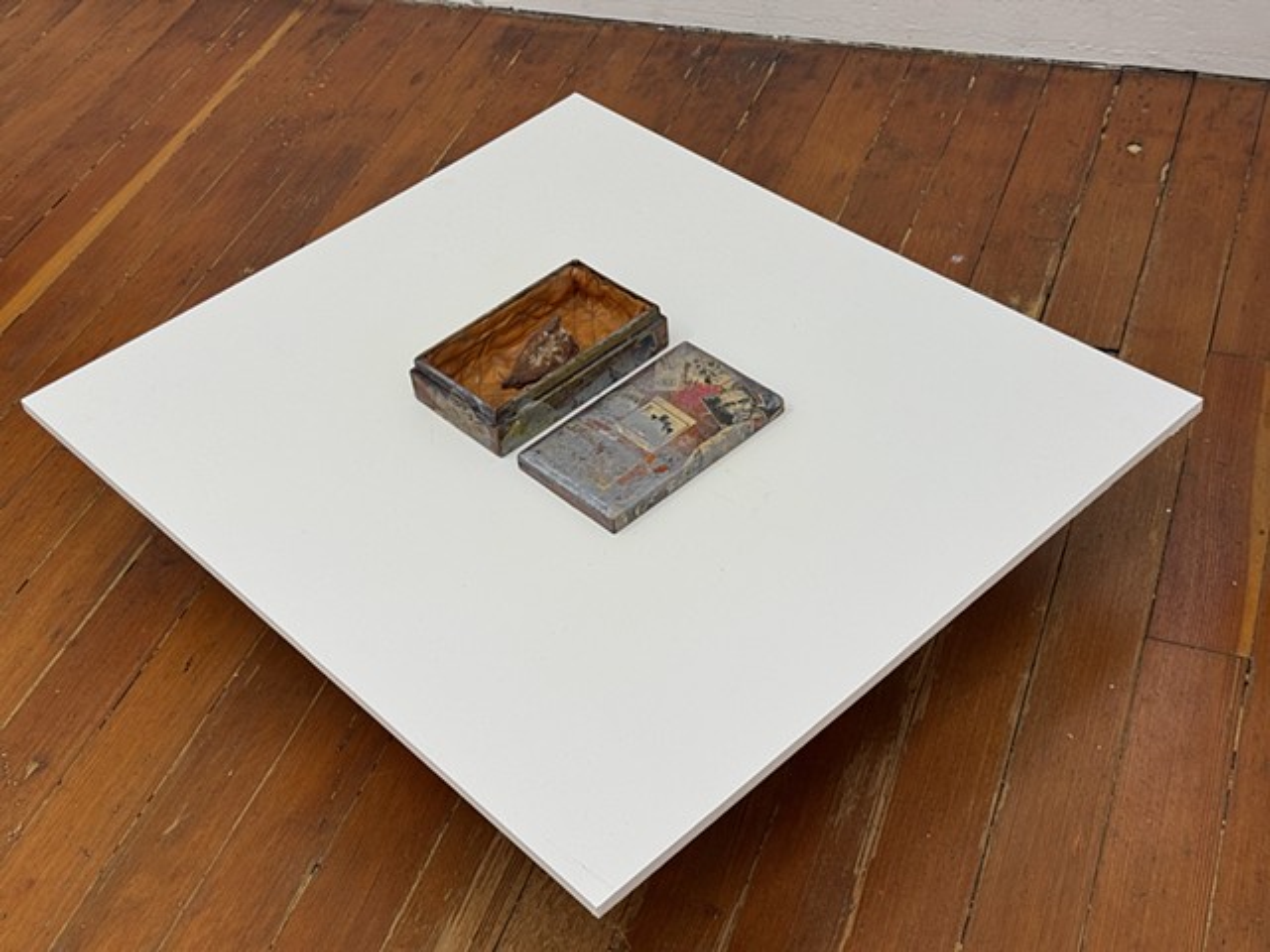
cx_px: 635
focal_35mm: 48
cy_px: 476
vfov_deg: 30.3
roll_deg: +6.2
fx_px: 1761
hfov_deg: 39.7
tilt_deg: -43.6
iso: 50
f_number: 1.8
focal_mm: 6.8
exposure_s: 1/135
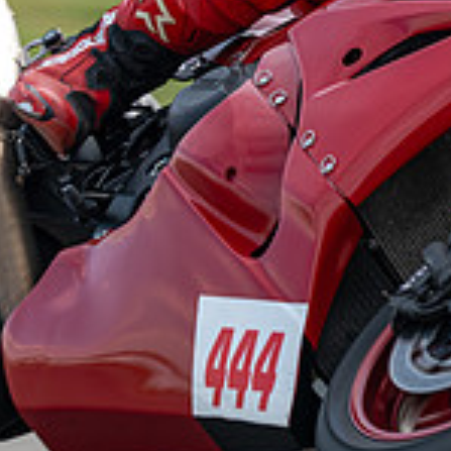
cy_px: 35
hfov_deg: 1.1
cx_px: 551
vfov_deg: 1.1
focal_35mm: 1655
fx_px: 24395
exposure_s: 1/160
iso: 140
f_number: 10
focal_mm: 500
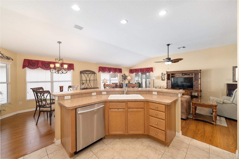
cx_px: 120
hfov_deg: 104.3
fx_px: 93
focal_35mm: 14
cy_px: 80
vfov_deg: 81.2
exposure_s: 1/40
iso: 500
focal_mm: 14
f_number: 8
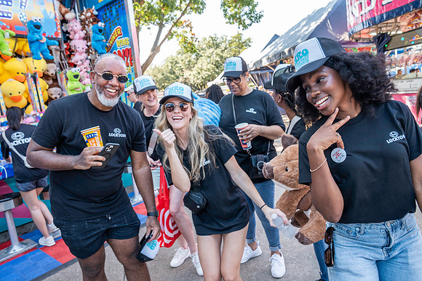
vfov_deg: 53.2
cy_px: 140
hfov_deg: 73.7
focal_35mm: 24
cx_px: 211
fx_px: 281
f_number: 5.6
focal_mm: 24
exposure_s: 1/200
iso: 800
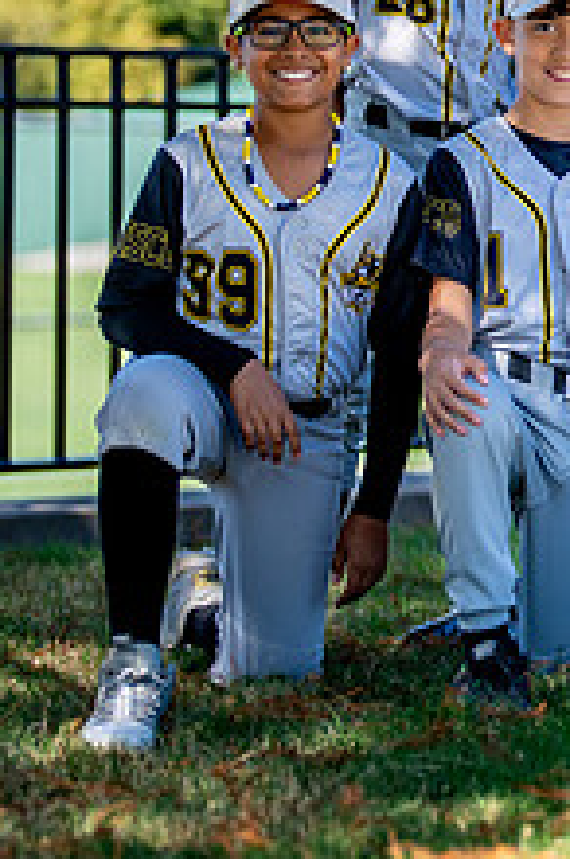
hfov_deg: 8.2
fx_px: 3859
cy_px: 162
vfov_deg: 12.6
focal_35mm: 162
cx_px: 992
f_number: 1.2
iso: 100
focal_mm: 50
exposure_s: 1/2500
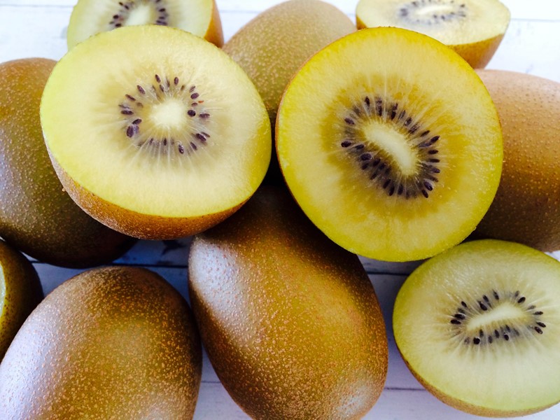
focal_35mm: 29
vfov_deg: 48.2
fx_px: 469
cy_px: 210
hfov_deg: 61.7
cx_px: 280
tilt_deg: -70.7
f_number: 2.2
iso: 100
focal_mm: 4.15
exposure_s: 1/30
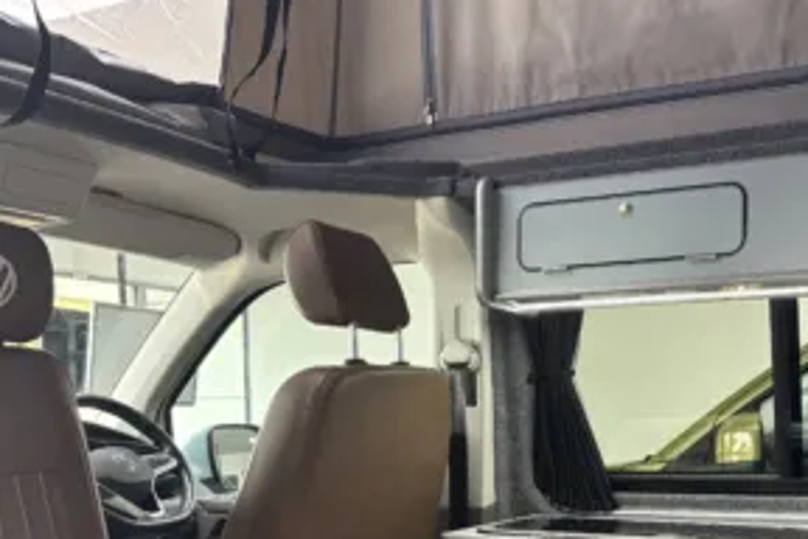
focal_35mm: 47
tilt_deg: -6.5
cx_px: 454
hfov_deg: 41.8
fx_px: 1055
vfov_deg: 27.4
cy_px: 510
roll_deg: +0.5
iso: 125
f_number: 1.6
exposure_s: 1/50
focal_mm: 5.96
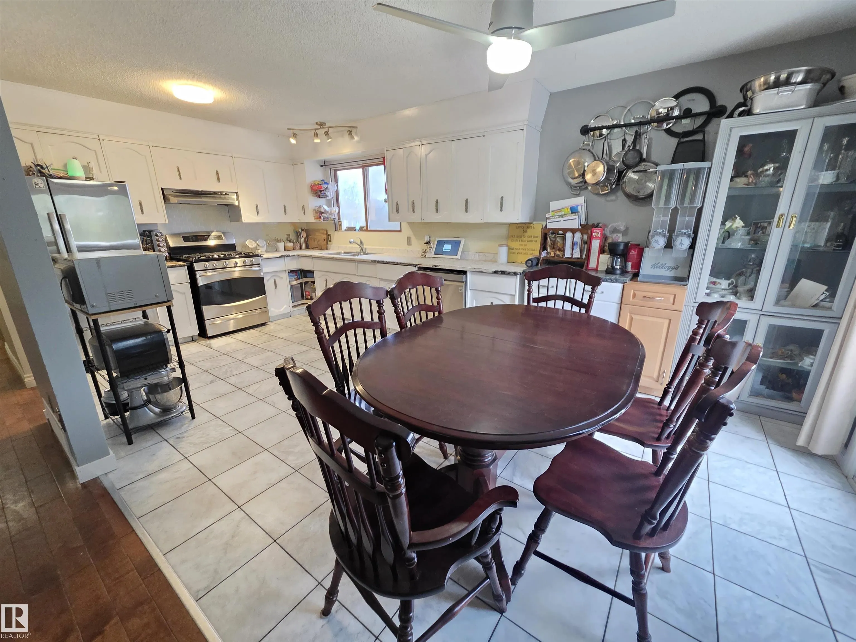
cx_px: 428
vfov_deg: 89.9
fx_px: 321
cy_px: 321
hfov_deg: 106.2
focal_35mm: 13
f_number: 1.9
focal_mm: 2.2
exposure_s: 1/60
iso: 640
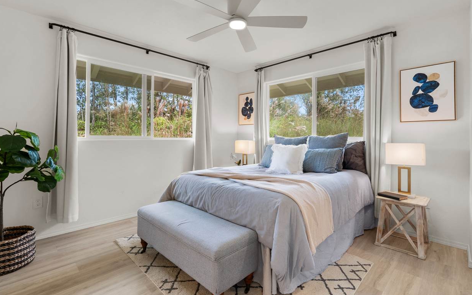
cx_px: 230
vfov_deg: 67.9
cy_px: 137
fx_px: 219
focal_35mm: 17
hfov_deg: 94.3
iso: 200
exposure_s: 1/2.5
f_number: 9
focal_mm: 16
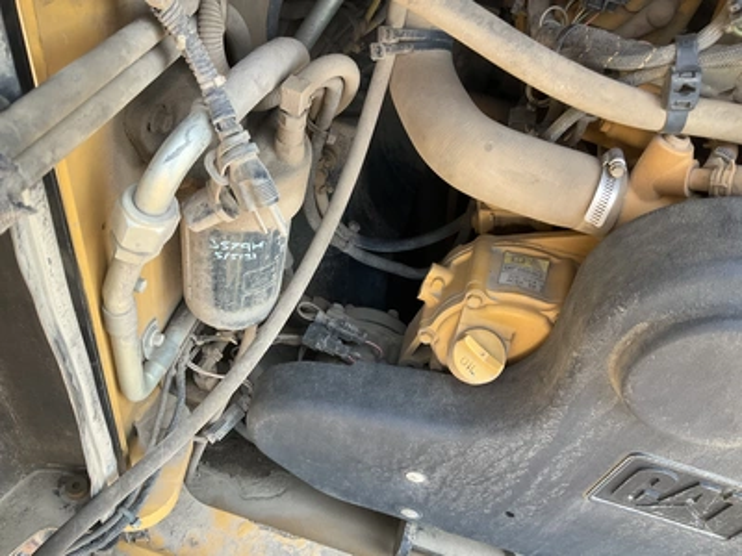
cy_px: 278
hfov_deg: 61.7
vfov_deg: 48.2
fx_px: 622
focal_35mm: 29
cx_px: 371
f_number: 1.8
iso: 40
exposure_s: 1/122
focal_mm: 3
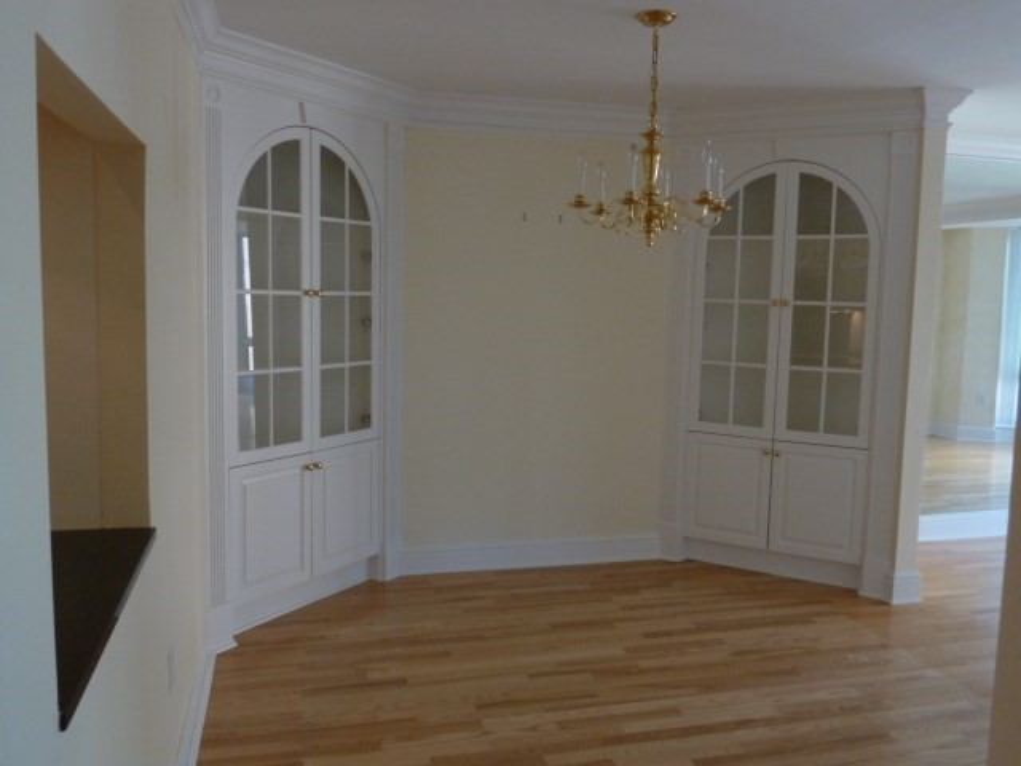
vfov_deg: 48.2
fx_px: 855
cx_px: 510
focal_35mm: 29
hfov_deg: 61.7
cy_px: 383
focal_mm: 4.7
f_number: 3.4
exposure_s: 1/30
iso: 200
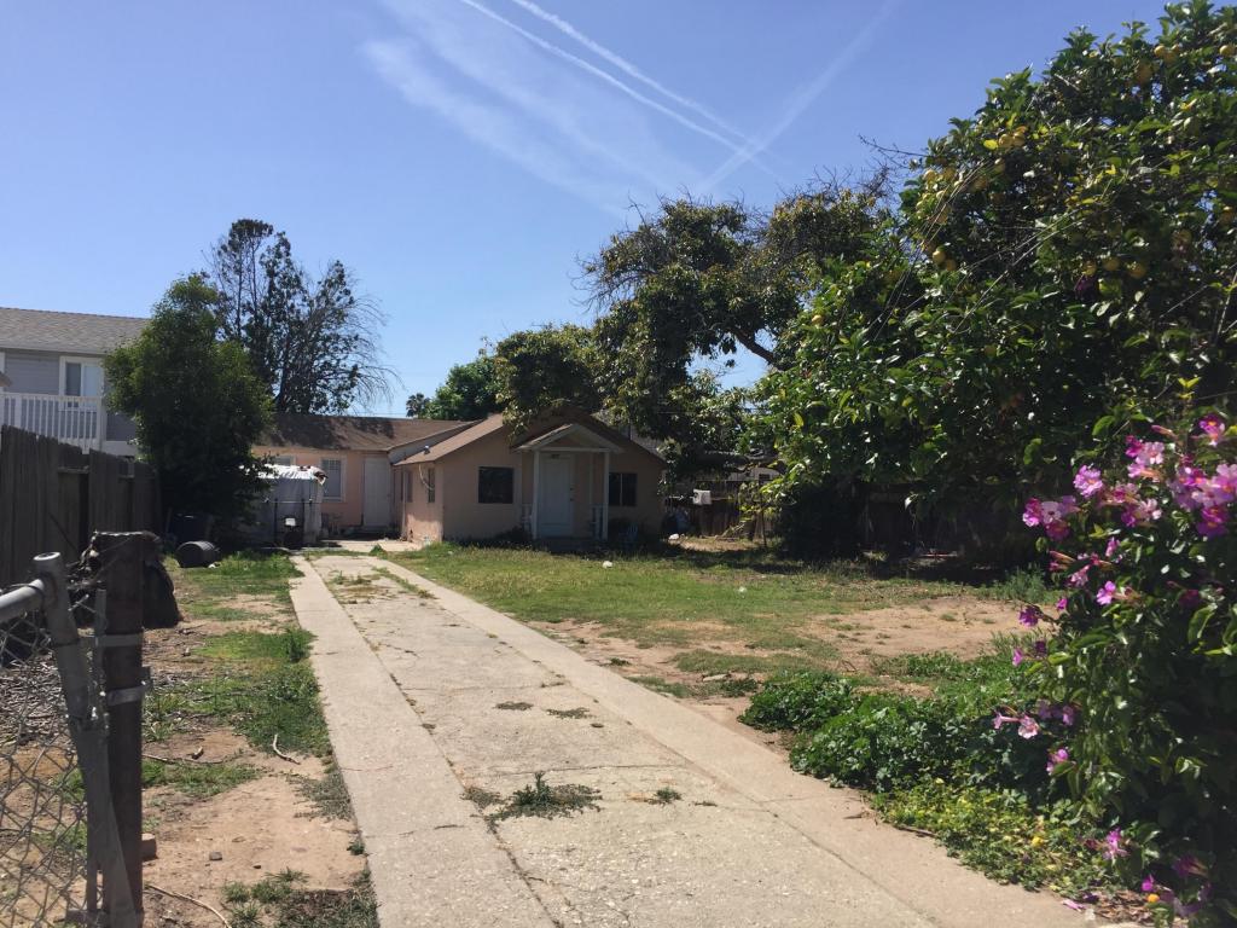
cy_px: 464
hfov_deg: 61.7
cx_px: 618
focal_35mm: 29
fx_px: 1036
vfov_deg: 48.2
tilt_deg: +3.4
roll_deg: -2.7
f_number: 2.2
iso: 32
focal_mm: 4.15
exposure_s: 1/1883
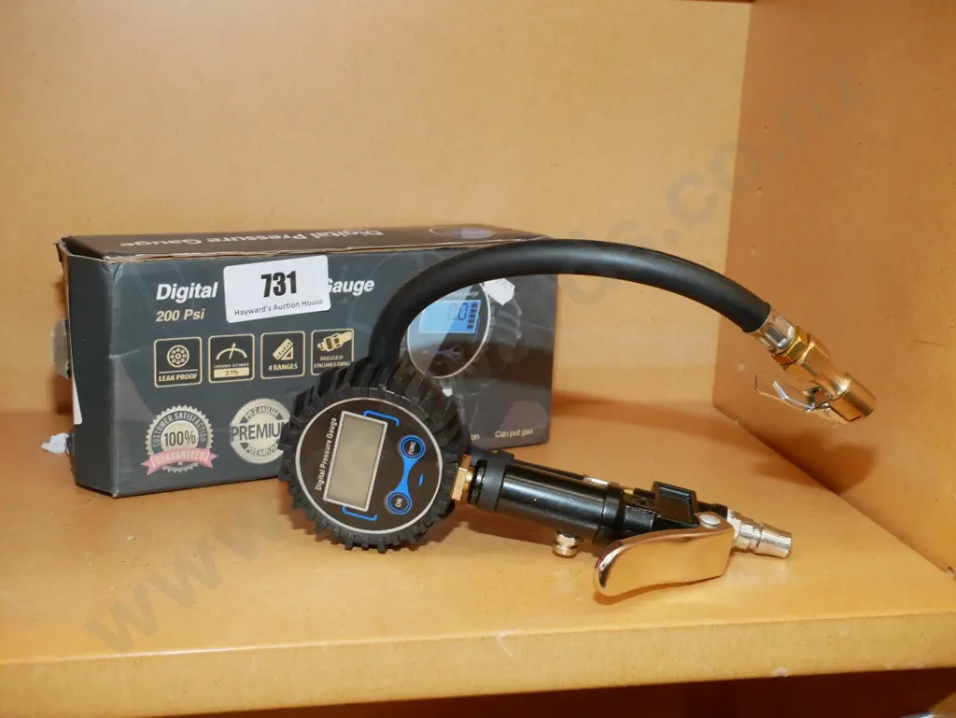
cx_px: 478
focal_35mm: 44
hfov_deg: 42.9
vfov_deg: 32.9
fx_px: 1216
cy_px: 359
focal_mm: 22
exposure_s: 1/50
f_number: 6.3
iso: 1600
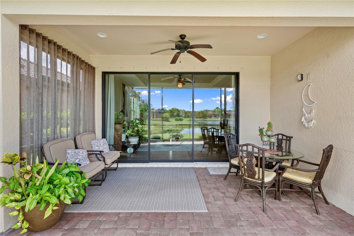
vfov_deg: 70.4
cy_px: 118
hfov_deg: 93.3
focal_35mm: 17
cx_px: 177
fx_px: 167
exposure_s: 1/10
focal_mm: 17
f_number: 5.6
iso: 100
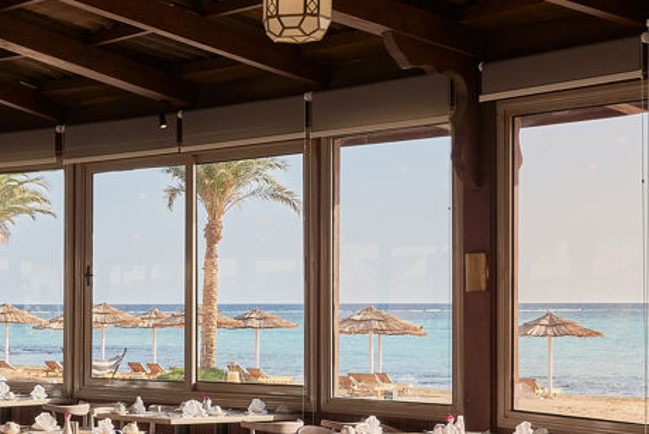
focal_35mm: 80
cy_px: 303
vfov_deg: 17.0
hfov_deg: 24.4
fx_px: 1443
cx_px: 30
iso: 500
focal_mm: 24
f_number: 10
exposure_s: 1/200
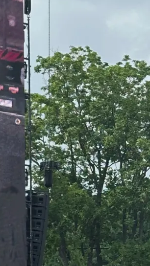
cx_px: -162
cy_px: 184
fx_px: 1393
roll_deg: -0.5
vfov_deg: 10.9
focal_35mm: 197
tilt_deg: +10.4
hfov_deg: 6.0
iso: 64
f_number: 1.78
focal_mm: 6.86
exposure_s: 1/1212
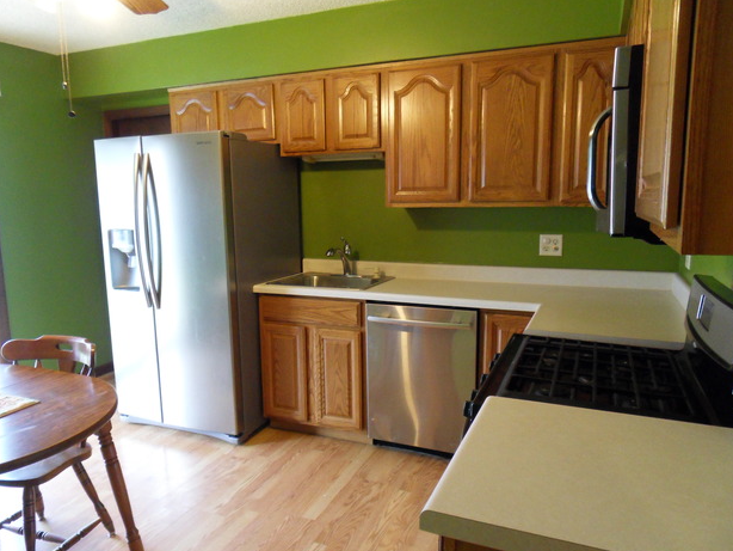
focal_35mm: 25
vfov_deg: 54.9
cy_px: 282
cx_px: 359
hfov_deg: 69.4
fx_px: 530
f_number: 3.3
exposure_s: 1/30
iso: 400
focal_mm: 4.2
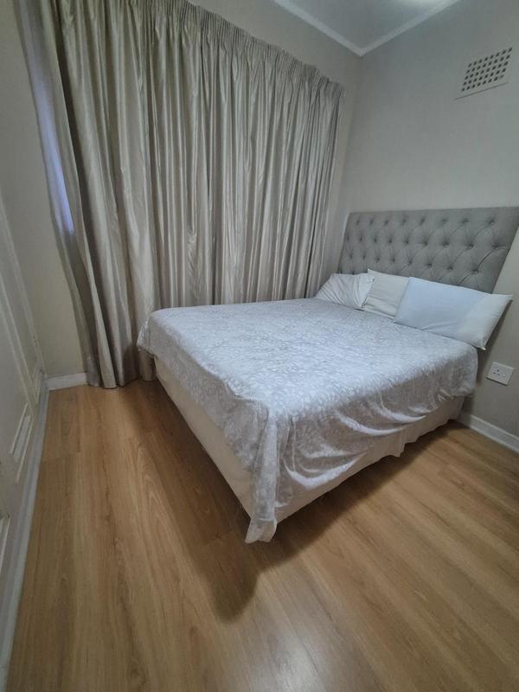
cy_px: 346
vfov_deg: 106.2
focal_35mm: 13
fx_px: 260
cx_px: 260
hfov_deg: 89.9
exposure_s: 1/50
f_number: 2.2
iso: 1250
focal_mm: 1.74
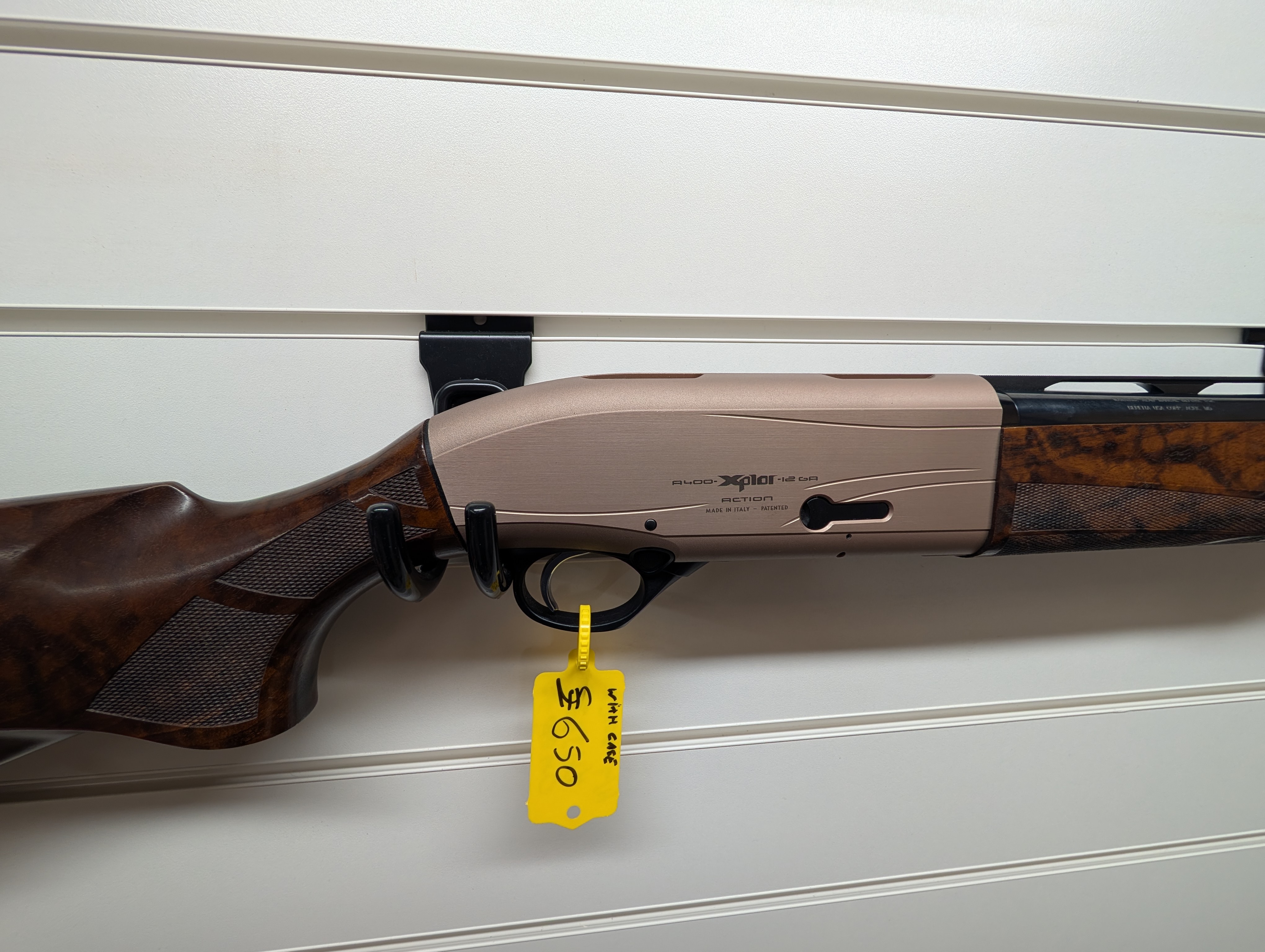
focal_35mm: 12
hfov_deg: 110.5
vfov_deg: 94.6
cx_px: 632
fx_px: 439
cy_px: 476
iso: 53
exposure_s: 1/113
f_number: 1.7
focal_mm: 2.02
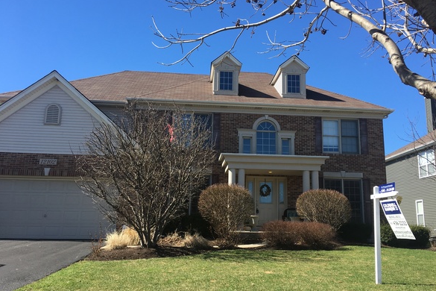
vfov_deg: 40.0
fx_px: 400
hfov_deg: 57.2
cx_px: 236
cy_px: 151
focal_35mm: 33
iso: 25
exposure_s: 1/769
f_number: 2.2
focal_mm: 4.15
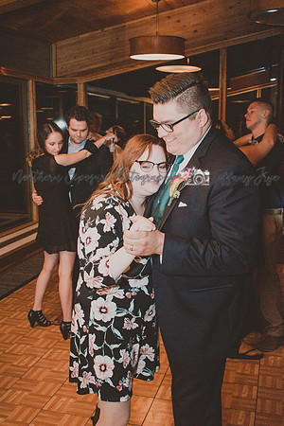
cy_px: 213
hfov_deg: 33.0
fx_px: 479
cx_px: 142
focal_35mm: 40
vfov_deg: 47.9
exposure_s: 1/60
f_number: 4
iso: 6400
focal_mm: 27
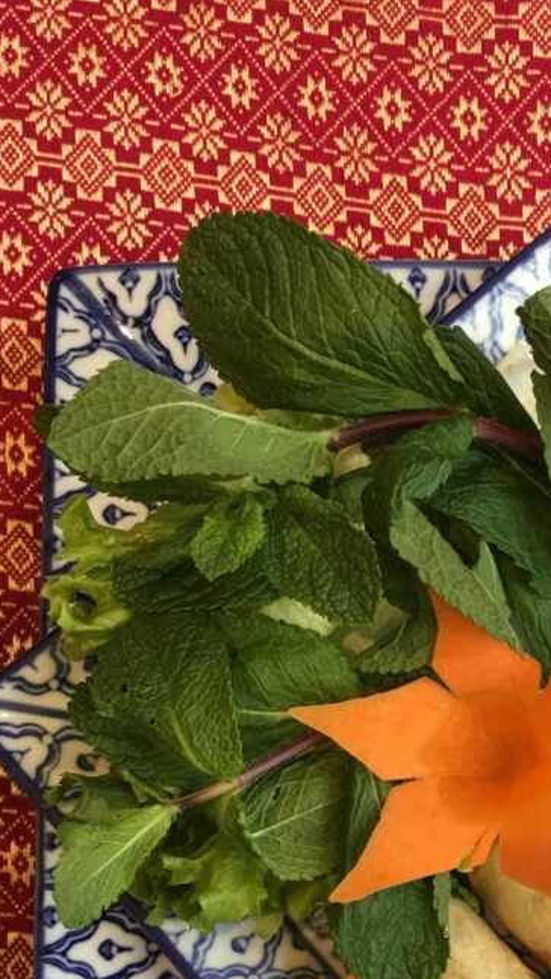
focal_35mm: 50
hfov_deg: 23.1
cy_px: 725
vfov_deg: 40.3
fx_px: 1299
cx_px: 534
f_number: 2.2
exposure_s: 1/33
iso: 50
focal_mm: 4.15
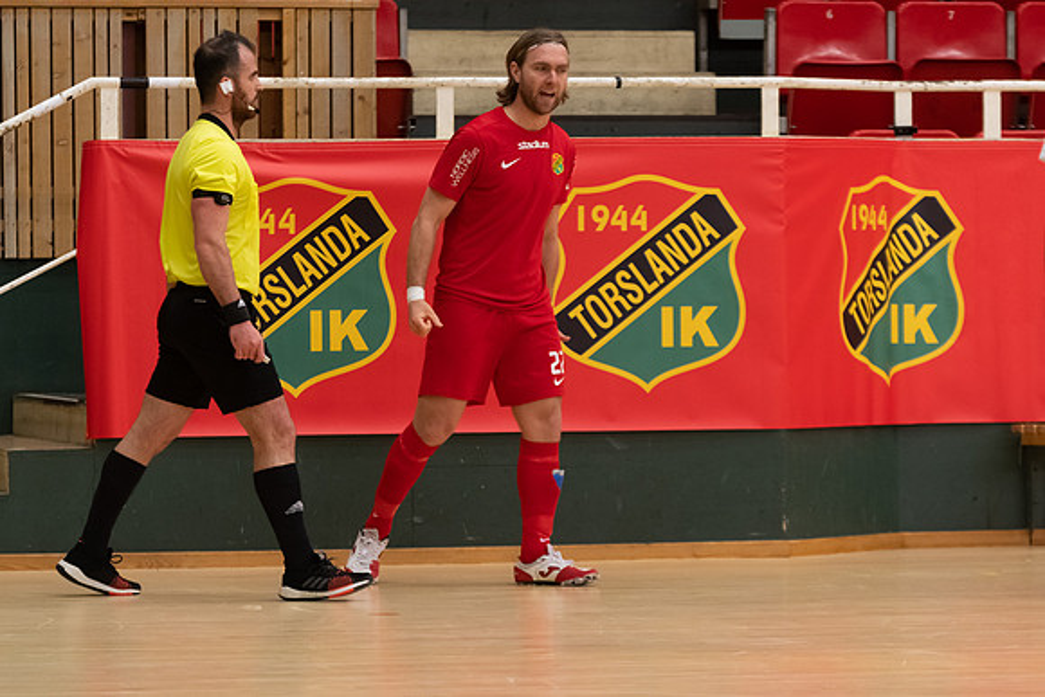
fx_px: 6723
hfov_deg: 8.9
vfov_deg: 5.9
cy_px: 348
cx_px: 522
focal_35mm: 232
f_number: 2.8
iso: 1600
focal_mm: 150
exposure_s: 1/800
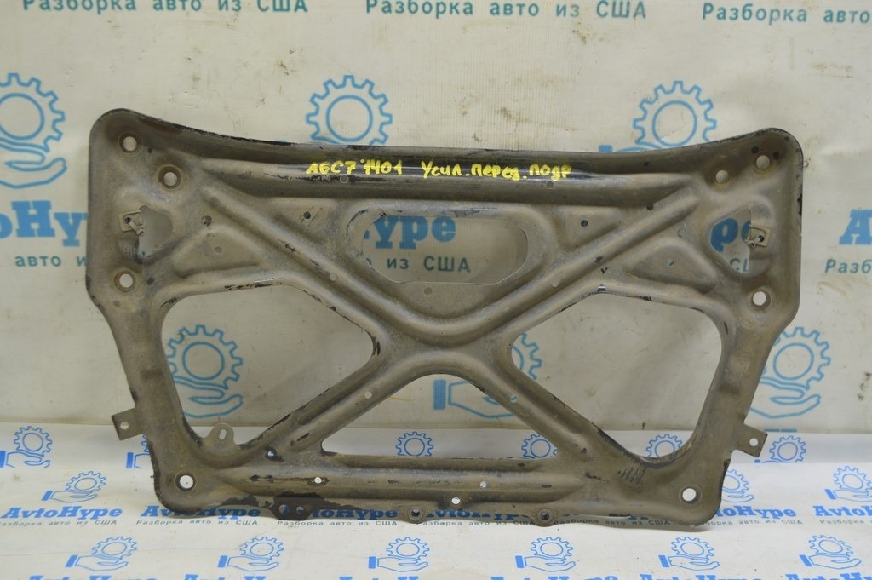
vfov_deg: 35.4
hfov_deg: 51.3
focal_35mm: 38
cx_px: 436
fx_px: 908
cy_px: 290
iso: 400
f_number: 5.6
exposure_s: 1/20
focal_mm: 25
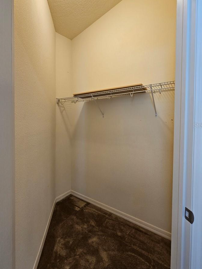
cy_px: 125
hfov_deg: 81.7
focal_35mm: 15
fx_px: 117
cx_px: 106
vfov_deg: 98.0
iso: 160
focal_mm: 2.2
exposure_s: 1/60
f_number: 2.2
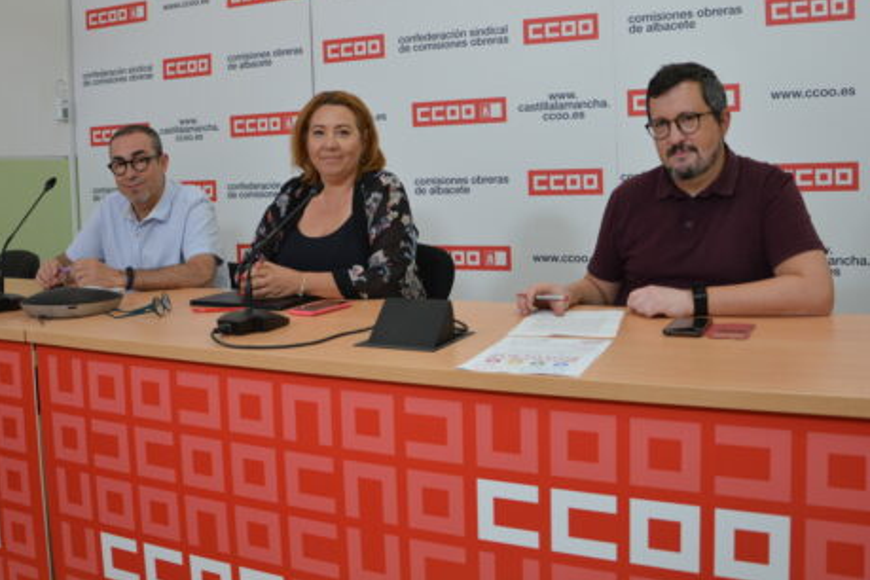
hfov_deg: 29.4
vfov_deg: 19.8
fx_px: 1659
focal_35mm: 69
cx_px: 409
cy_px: 203
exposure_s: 1/100
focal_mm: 35
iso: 400
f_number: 5
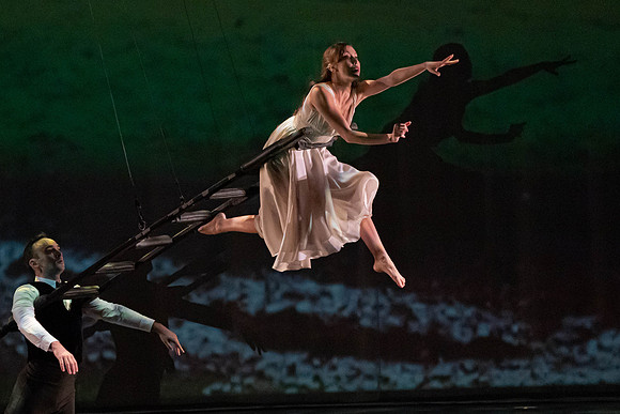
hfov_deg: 5.2
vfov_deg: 3.5
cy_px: 203
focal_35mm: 392
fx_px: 6760
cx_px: 207
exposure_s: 1/320
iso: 6400
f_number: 5.6
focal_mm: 262
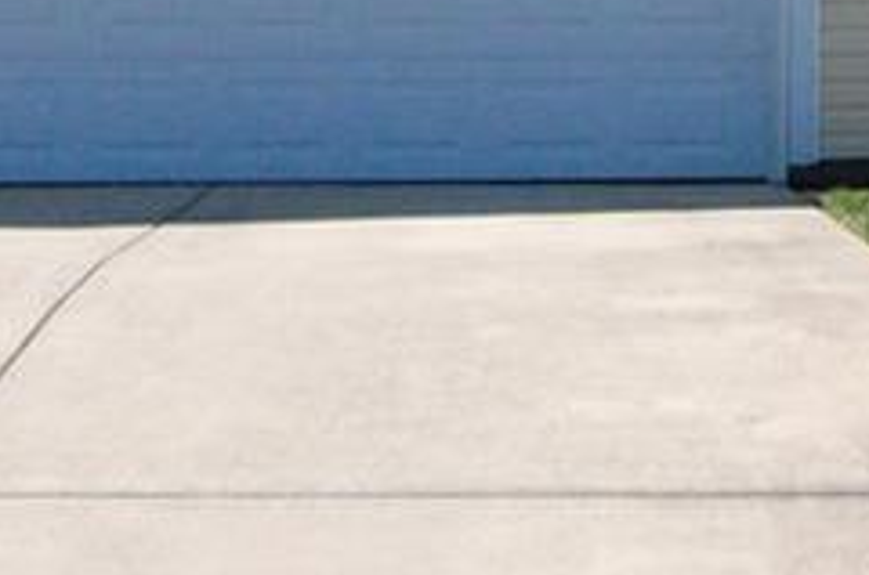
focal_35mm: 141
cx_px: 1010
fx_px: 3397
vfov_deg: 9.3
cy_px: -448
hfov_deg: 14.2
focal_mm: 22
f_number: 14
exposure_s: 1/800
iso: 1600
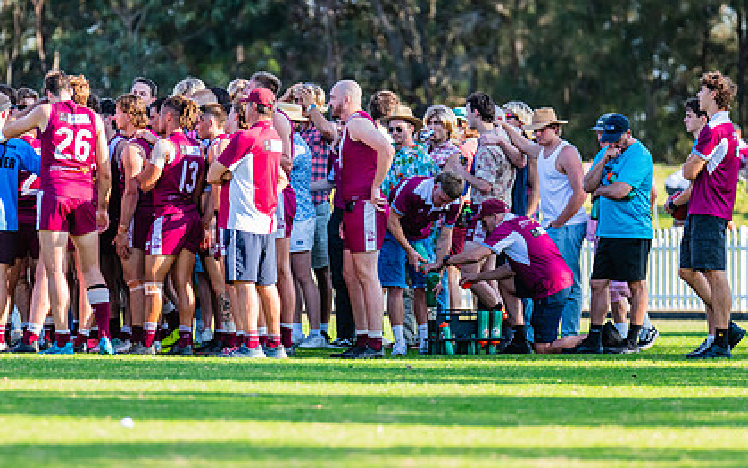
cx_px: 283
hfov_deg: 5.0
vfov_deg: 3.2
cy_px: 167
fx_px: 8502
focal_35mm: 417
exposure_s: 1/1600
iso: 800
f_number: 4.5
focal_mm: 290
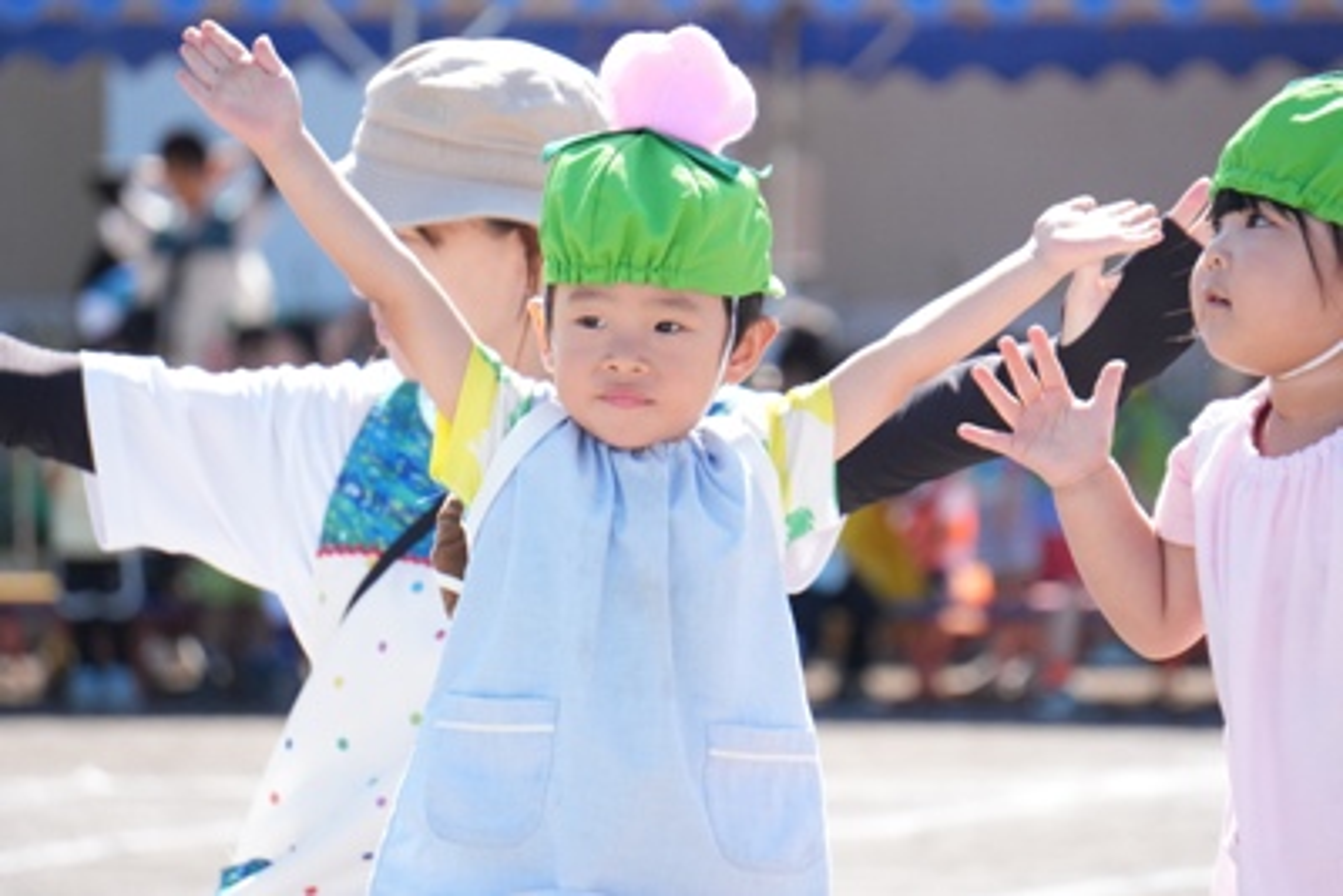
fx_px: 10803
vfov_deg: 4.8
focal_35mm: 290
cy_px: 448
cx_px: 672
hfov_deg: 7.1
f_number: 7.1
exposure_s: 1/1250
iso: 1600
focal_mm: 193
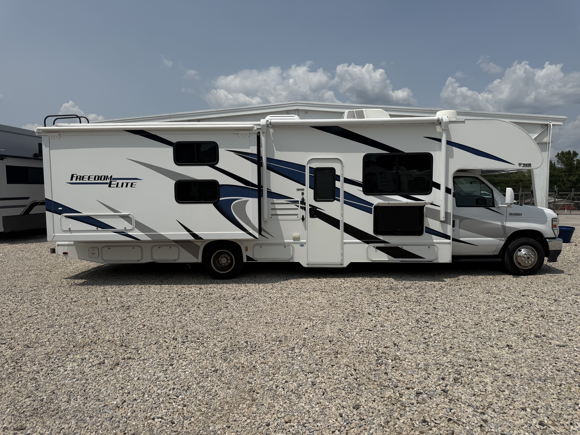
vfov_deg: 56.8
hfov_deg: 71.6
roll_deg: -0.3
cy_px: 218
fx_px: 402
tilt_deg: -3.2
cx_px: 290
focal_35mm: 24
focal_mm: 6.76
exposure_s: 1/14286
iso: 80
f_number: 1.78
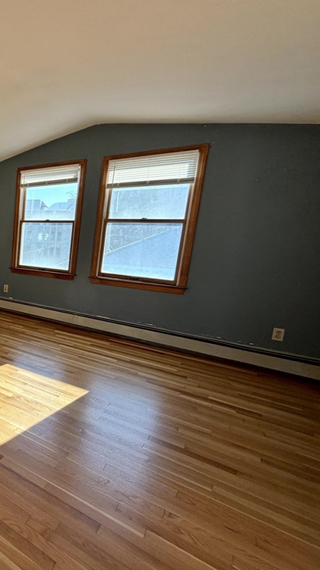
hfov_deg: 39.9
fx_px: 317
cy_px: 280
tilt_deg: -8.7
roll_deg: -1.4
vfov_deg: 83.9
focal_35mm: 21
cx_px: -55
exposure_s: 1/190
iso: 40
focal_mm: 2.22
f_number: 2.2
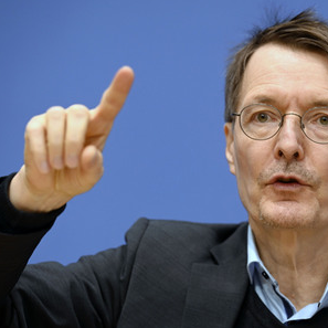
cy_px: 165
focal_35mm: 232
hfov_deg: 7.5
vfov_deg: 7.5
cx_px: 210
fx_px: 2487
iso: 2000
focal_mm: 180
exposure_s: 1/500
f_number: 4
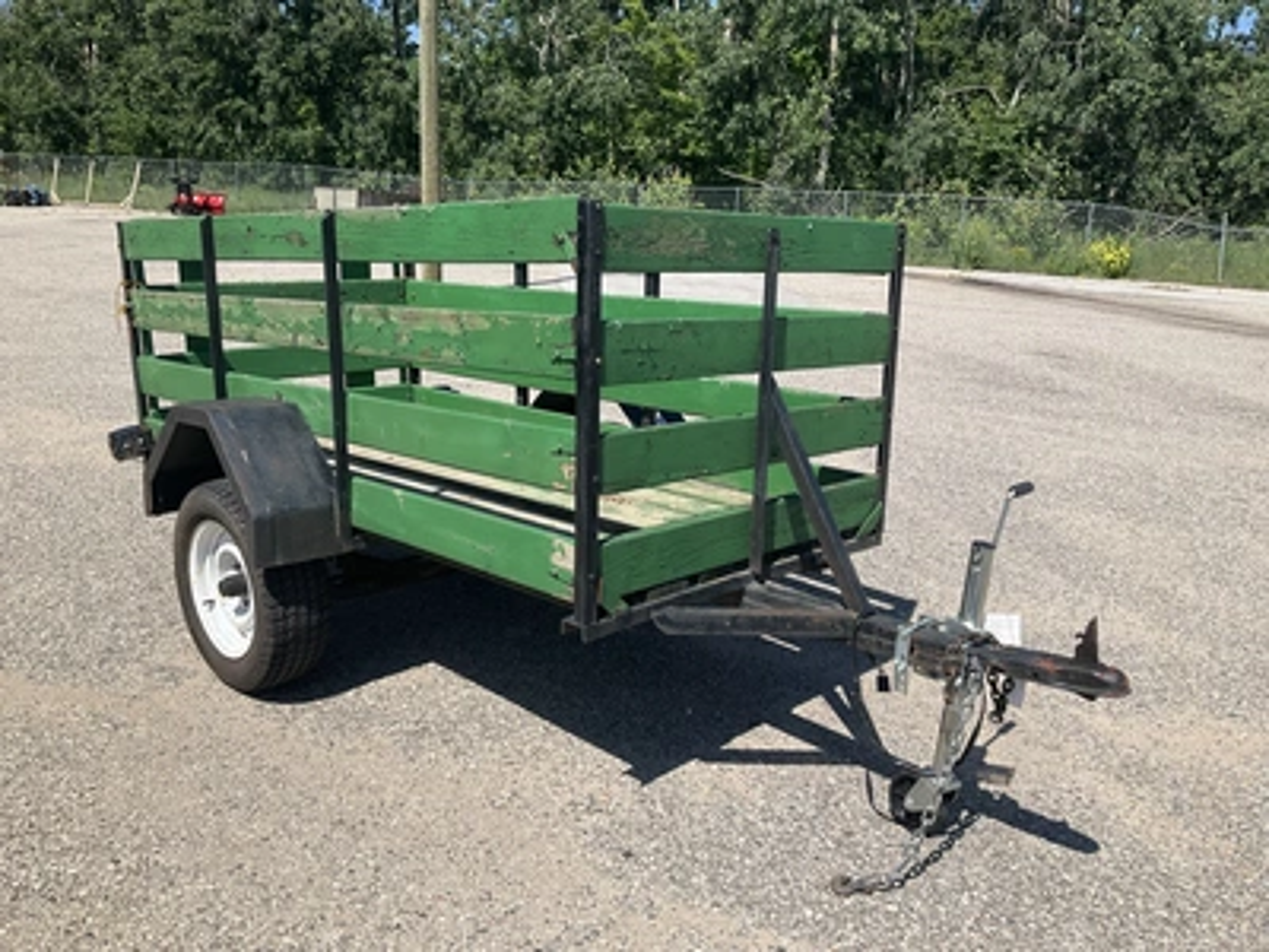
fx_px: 1063
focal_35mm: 29
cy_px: 476
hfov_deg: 61.7
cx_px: 634
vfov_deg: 48.2
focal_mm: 3
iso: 25
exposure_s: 1/2058
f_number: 1.8
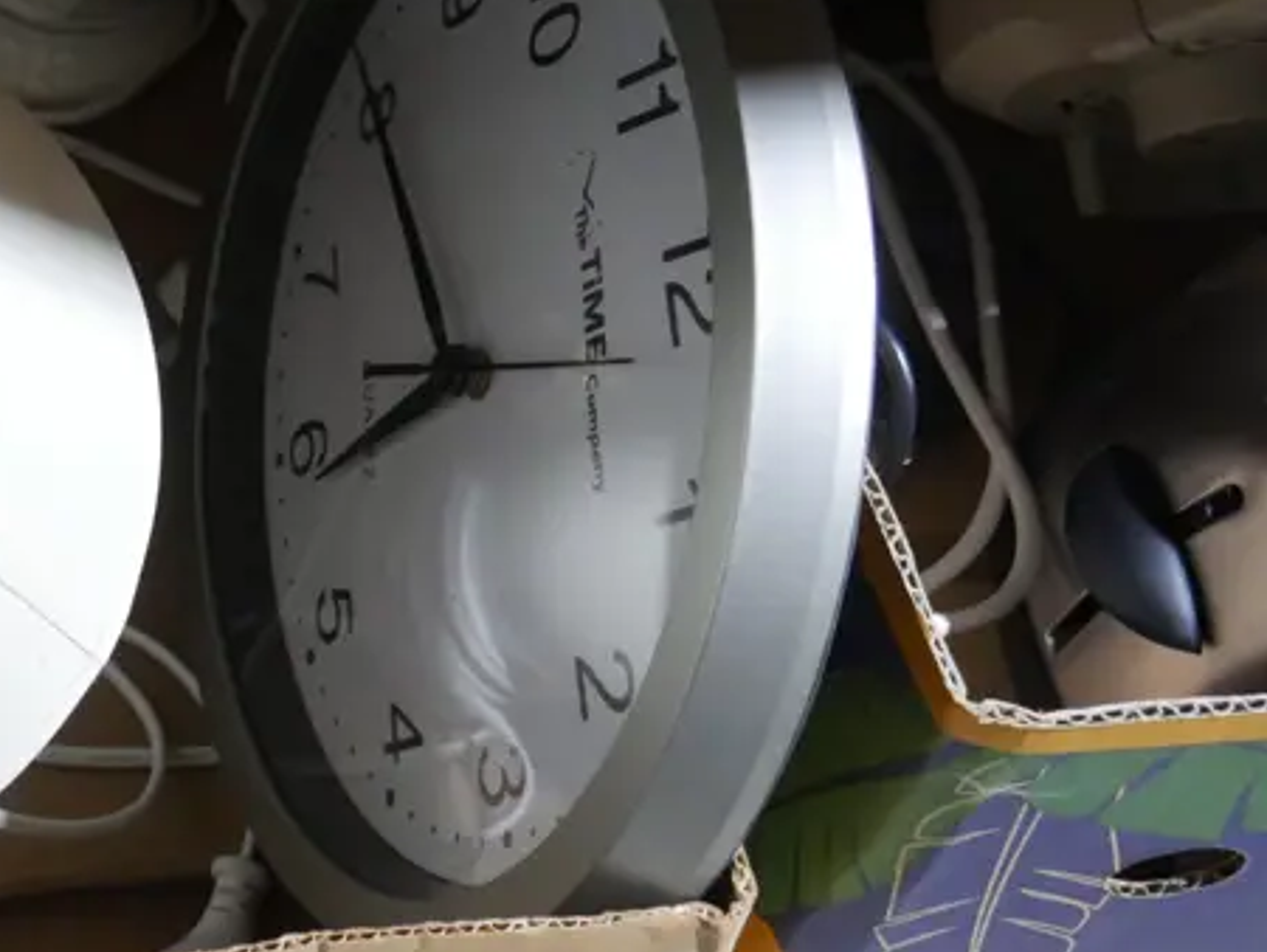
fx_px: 3333
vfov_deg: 16.1
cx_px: -172
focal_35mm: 91
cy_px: 106
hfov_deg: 20.4
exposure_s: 1/60
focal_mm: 20
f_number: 4.4
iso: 2000
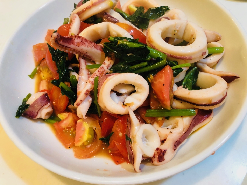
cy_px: 92
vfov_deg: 49.7
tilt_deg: -57.3
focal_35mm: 28
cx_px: 124
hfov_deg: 63.4
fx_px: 200
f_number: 1.8
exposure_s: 1/17
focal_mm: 3.99
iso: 40
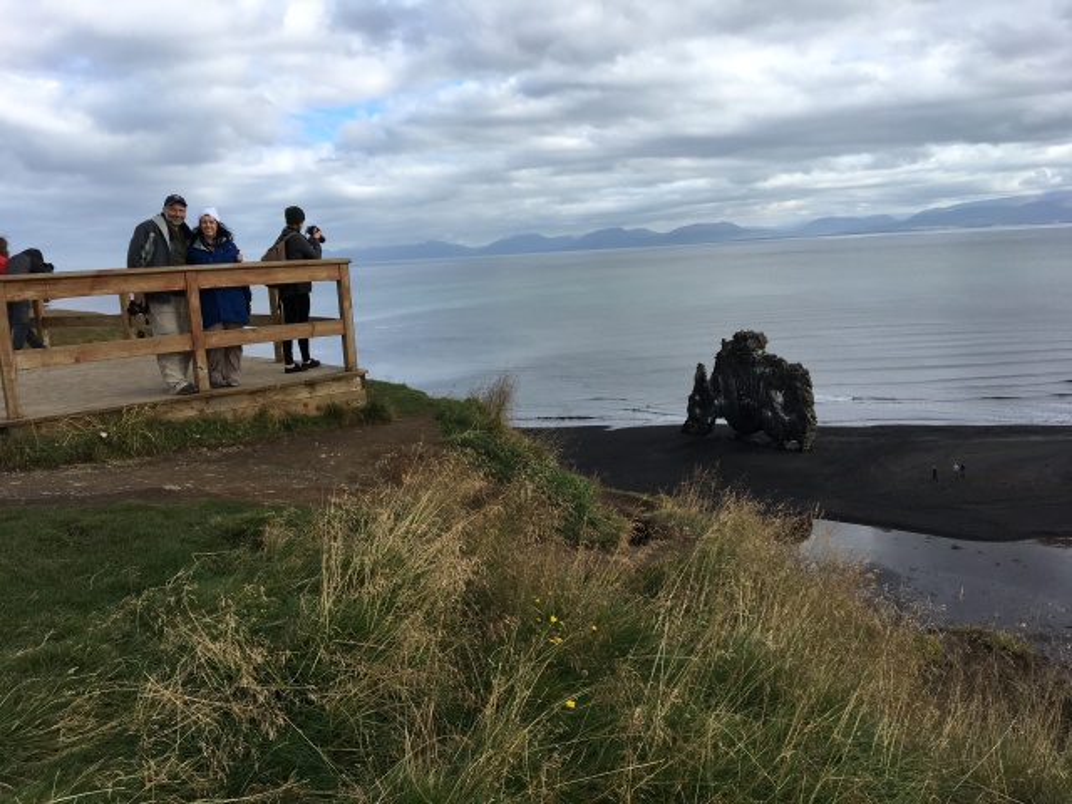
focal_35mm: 29
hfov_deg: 61.7
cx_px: 536
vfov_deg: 48.2
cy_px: 402
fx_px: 898
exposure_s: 1/1068
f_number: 2.2
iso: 25
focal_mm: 4.15
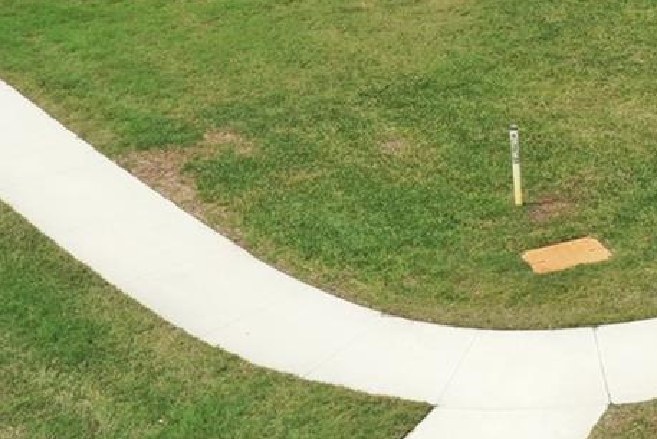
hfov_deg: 20.3
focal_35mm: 98
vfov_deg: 13.9
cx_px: 620
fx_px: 1789
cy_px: 58
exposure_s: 1/120
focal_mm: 10.26
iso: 100
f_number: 10
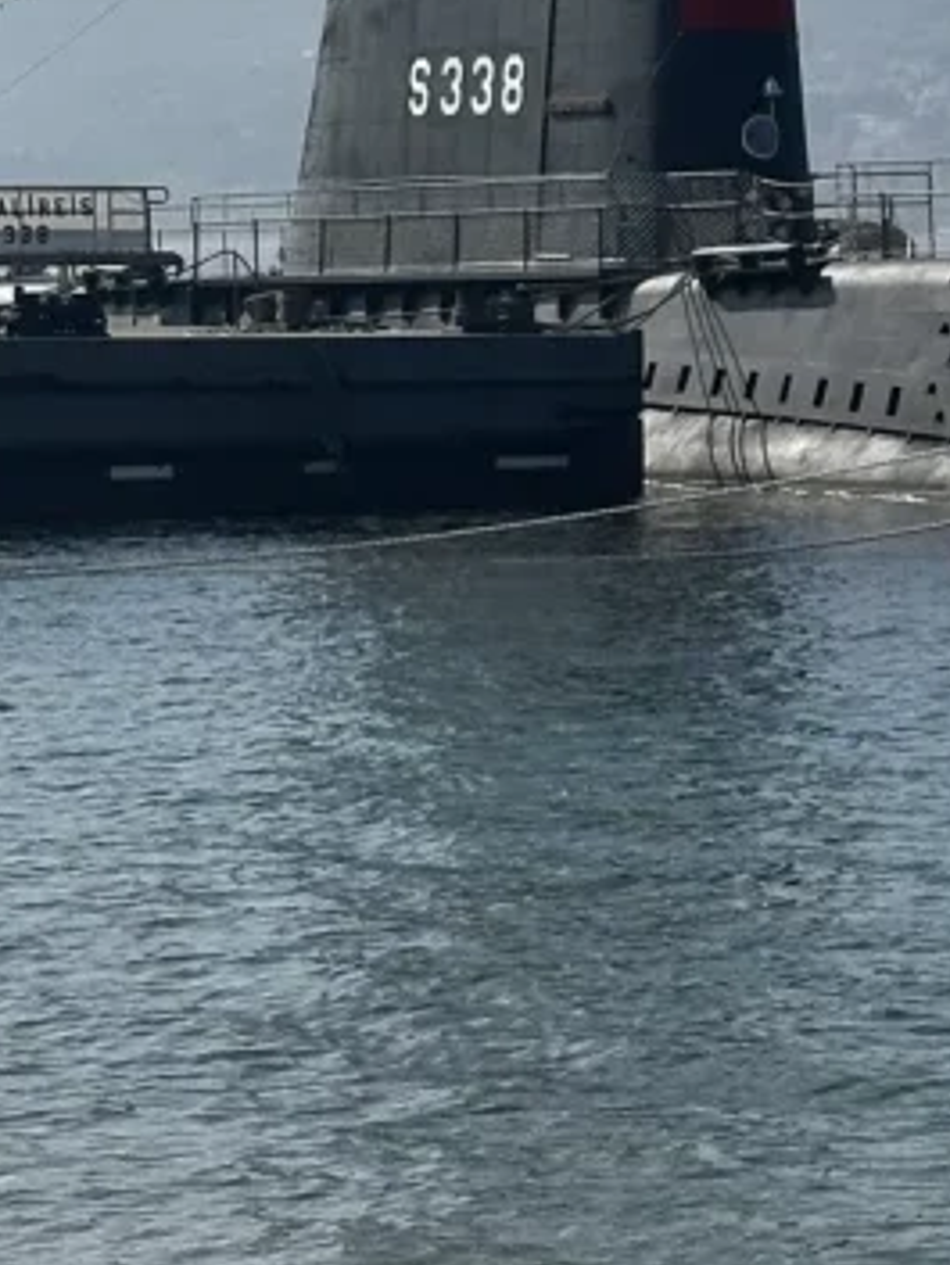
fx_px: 5961
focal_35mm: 163
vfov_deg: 12.1
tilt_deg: -0.8
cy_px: 333
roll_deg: +0.3
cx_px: 1237
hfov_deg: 9.0
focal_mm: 6.86
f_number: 1.78
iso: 64
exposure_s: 1/8197
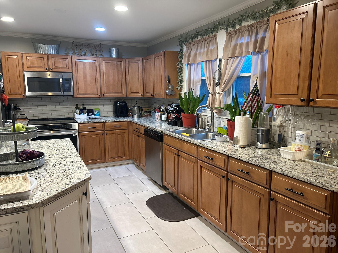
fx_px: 254
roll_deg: +1.0
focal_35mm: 26
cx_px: 169
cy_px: 126
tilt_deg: -8.1
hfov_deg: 67.3
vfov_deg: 53.1
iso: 160
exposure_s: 1/60
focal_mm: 5.7
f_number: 1.5
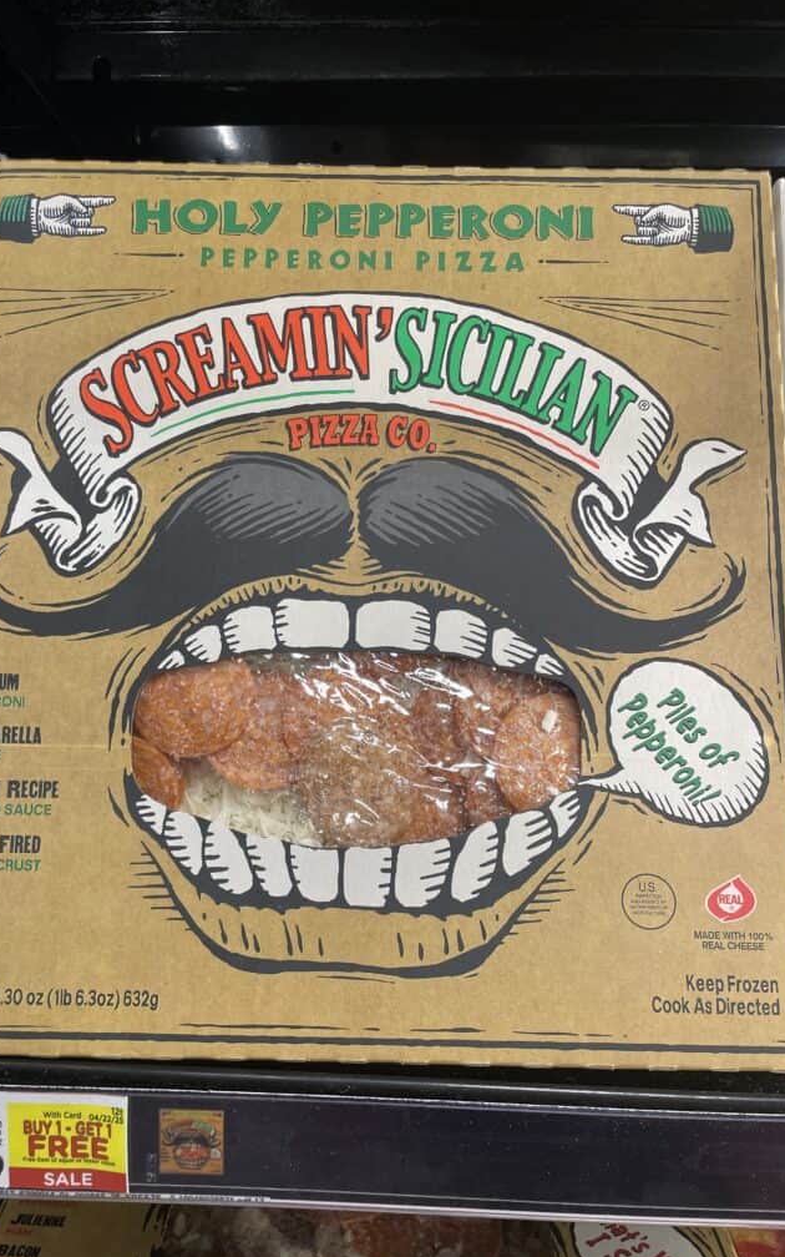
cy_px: 633
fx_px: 958
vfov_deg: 66.5
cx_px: 320
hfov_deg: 44.3
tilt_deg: -14.5
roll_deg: -0.5
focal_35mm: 28
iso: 80
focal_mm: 4.2
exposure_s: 1/60
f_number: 1.6
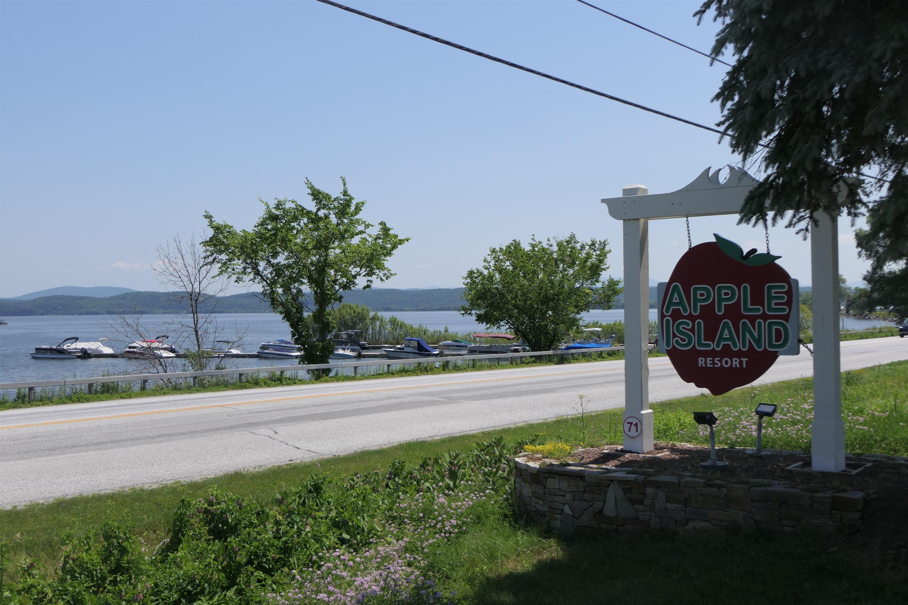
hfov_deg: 49.6
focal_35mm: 39
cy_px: 302
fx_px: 984
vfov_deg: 34.2
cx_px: 454
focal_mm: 14.4
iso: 125
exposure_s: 1/2000
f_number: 4
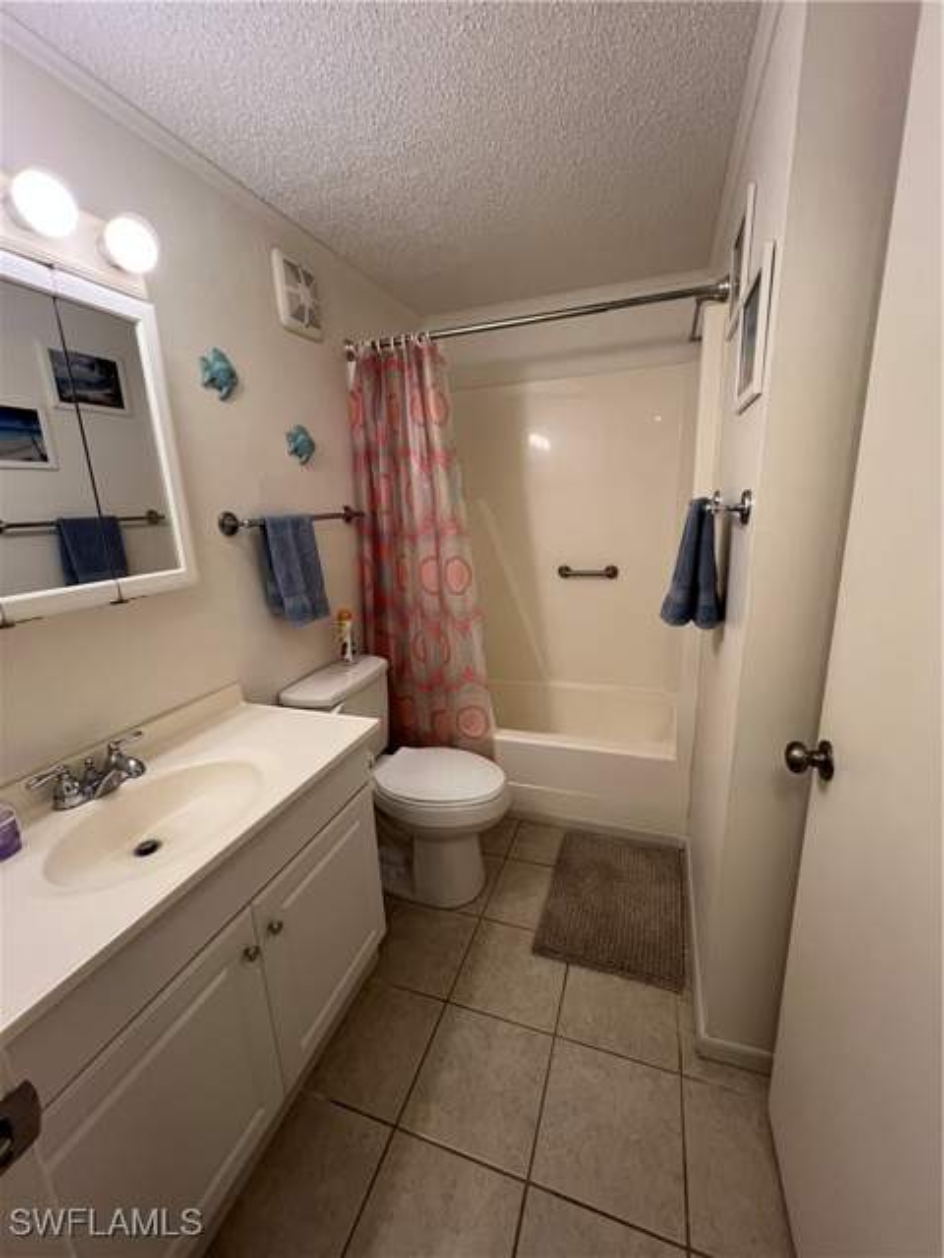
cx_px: 472
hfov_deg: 89.9
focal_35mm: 13
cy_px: 629
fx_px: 473
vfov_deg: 106.2
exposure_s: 1/120
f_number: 1.8
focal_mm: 1.57
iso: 160
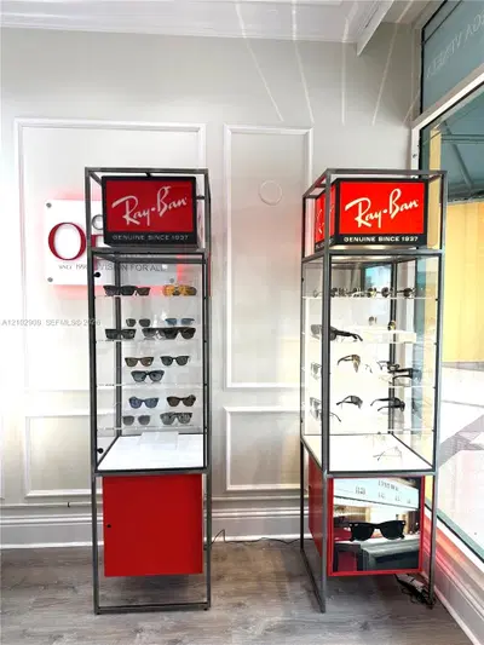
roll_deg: -0.1
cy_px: 322
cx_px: 242
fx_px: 447
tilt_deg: -2.6
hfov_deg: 56.8
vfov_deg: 71.6
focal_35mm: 24
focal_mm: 6.76
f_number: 1.78
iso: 100
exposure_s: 1/121
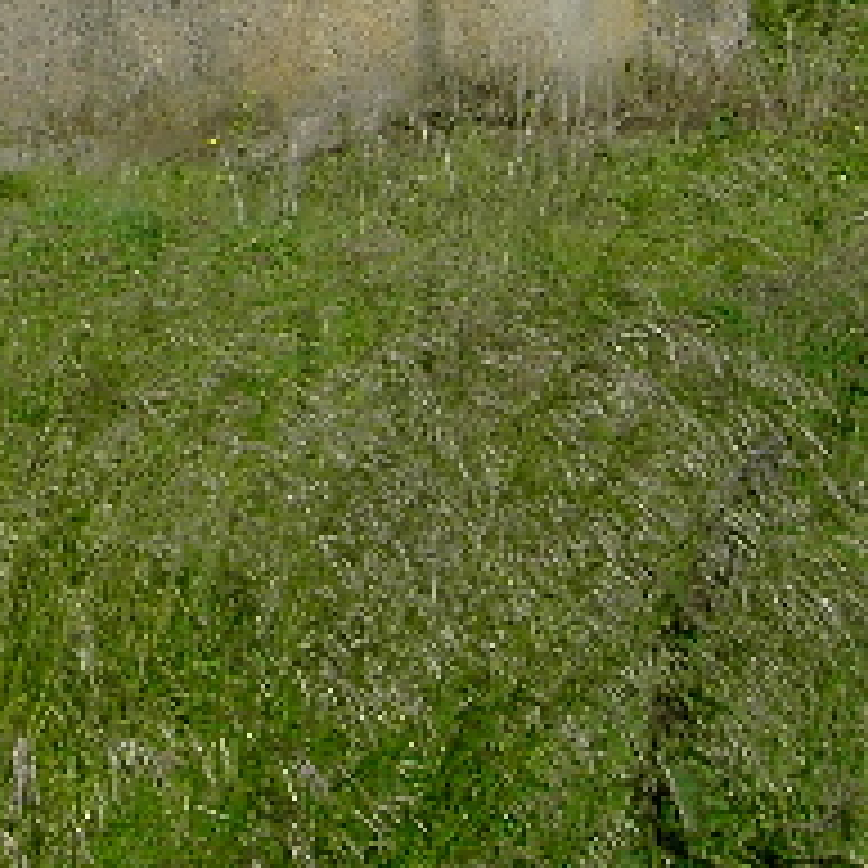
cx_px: -463
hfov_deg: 13.3
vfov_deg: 13.4
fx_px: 3489
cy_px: -414
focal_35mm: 123
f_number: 6.7
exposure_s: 1/640
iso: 100
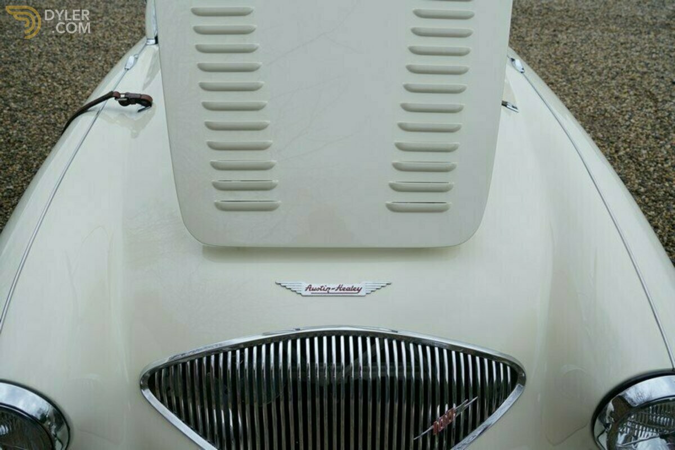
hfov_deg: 55.8
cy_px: 225
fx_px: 638
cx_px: 338
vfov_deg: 38.9
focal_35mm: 34
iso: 100
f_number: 7.1
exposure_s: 1/60
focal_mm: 34
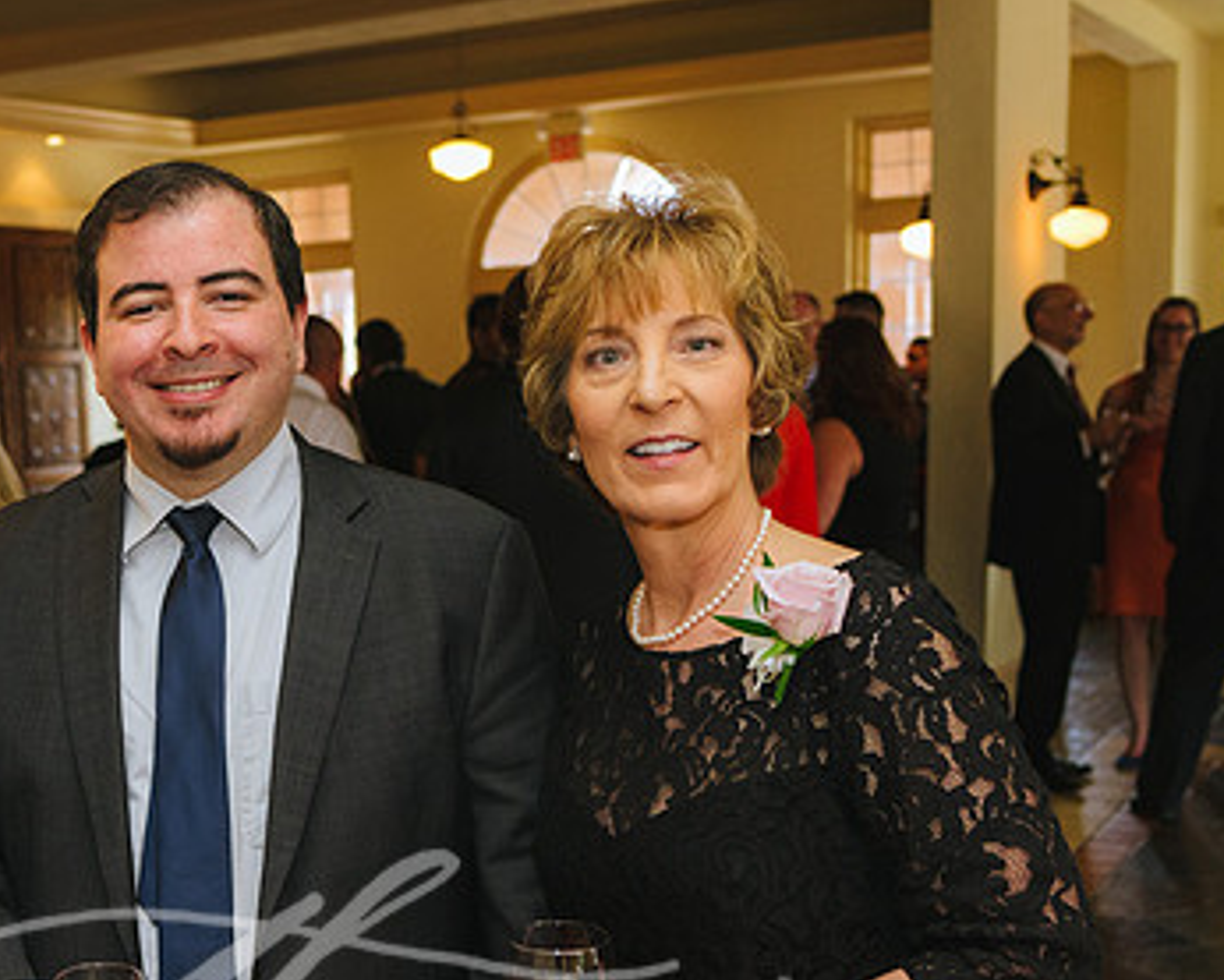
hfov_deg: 33.2
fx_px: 1993
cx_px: 255
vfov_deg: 27.5
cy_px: 649
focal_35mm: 55
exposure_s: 1/160
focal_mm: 35
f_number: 4
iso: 1600
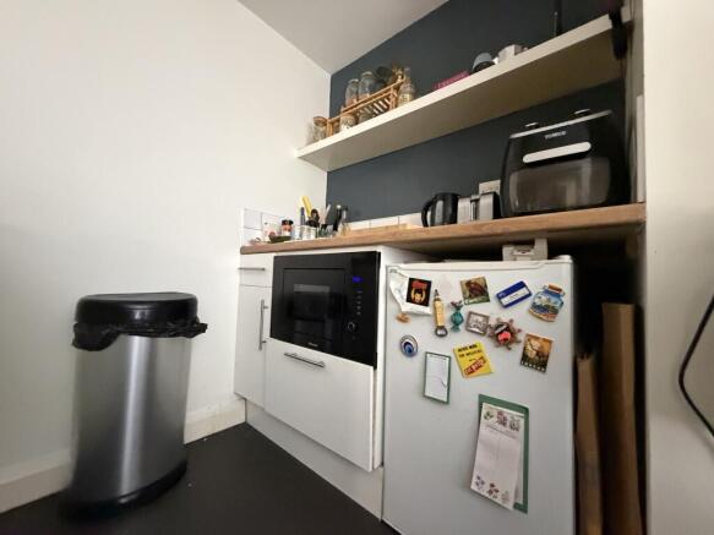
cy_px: 268
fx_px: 289
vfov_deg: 85.7
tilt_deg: +4.7
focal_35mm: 14
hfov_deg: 102.1
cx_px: 357
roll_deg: -2.9
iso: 1000
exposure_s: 1/50
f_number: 2.2
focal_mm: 2.22
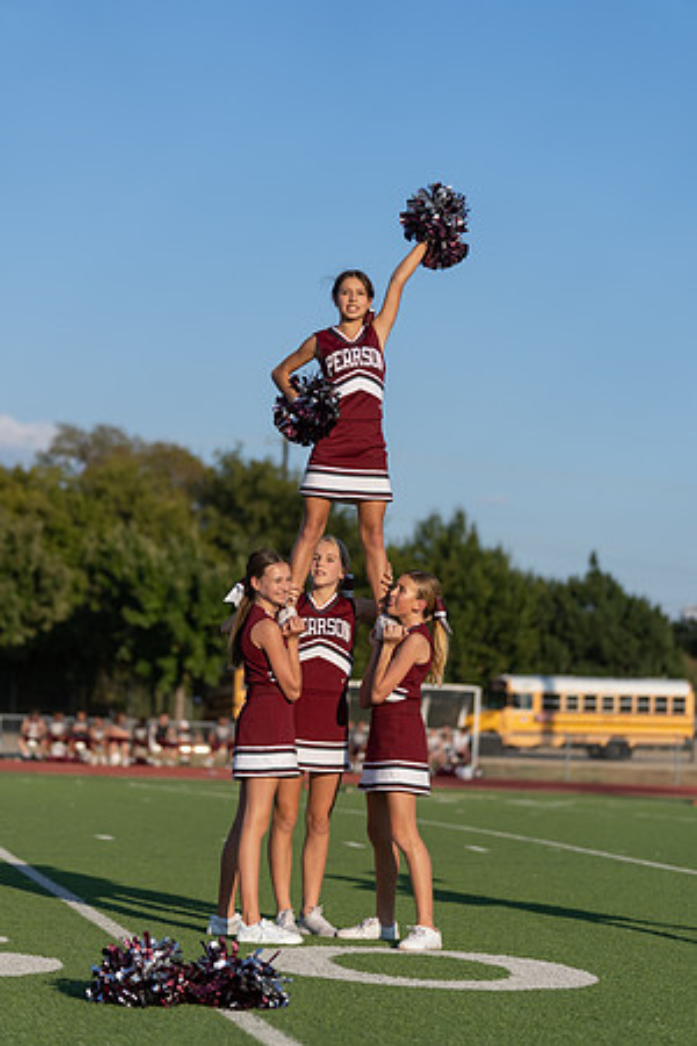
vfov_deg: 20.4
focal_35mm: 100
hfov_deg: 13.7
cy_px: 523
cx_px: 348
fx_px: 2904
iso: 100
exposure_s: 1/2000
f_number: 2.8
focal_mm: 100
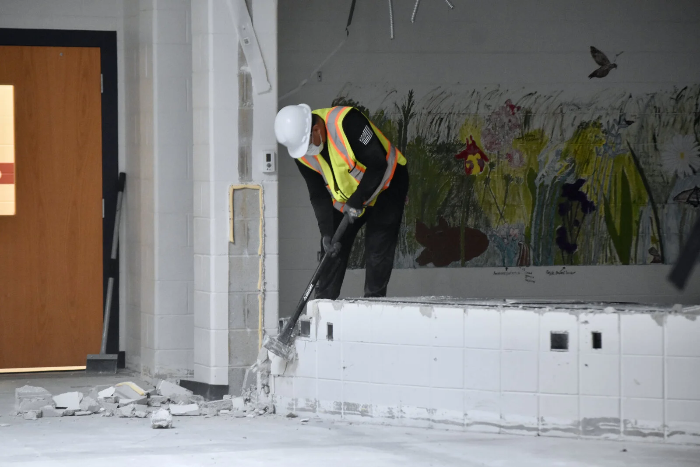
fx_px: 2683
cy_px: 234
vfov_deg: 9.9
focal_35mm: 138
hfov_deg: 14.9
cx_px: 350
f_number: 4.5
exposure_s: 1/60
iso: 2200
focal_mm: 92
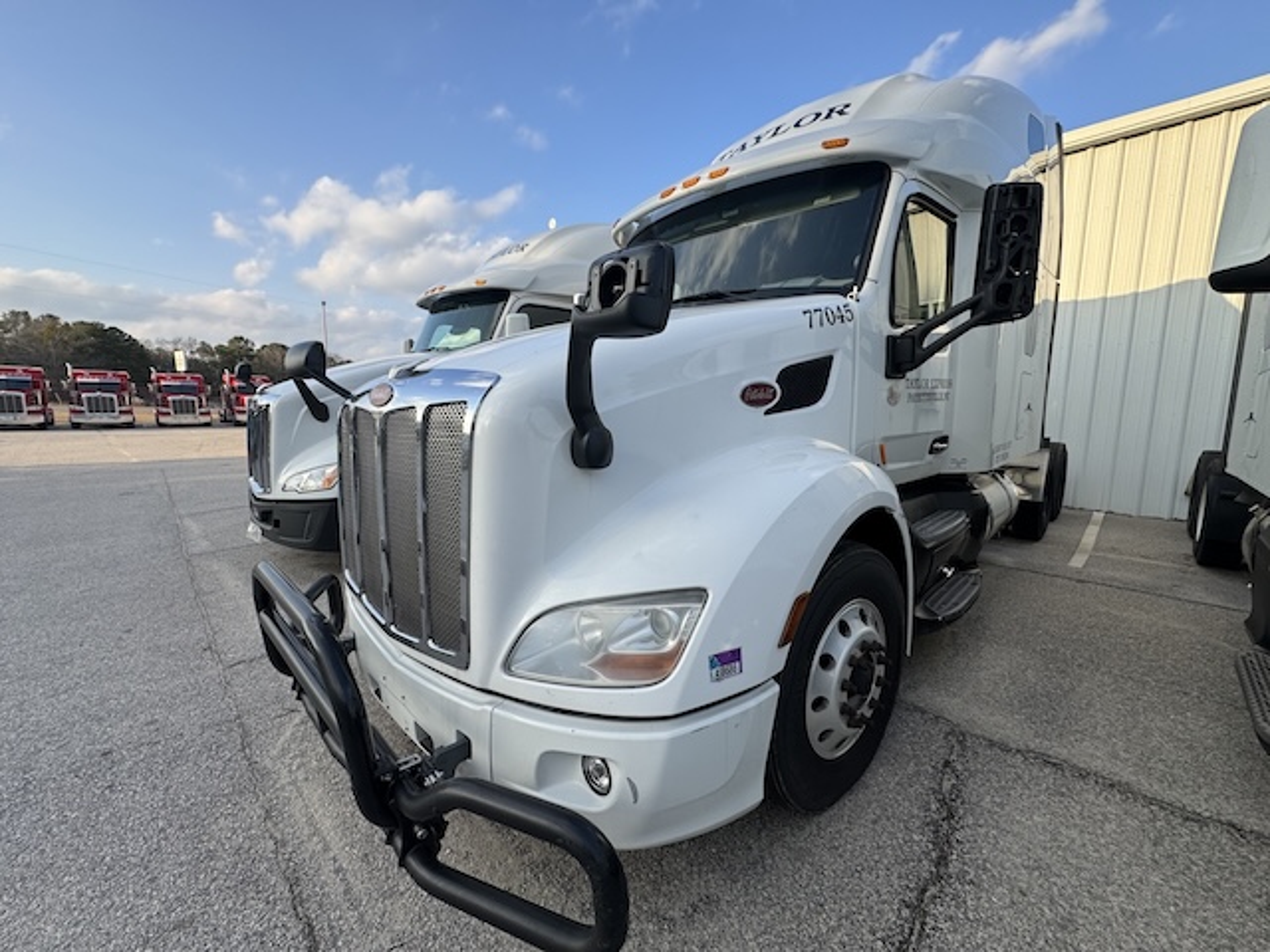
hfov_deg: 102.1
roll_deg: -0.3
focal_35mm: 14
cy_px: 476
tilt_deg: -7.6
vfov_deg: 85.7
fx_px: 514
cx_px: 635
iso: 50
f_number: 2.2
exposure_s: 1/756
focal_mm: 2.22
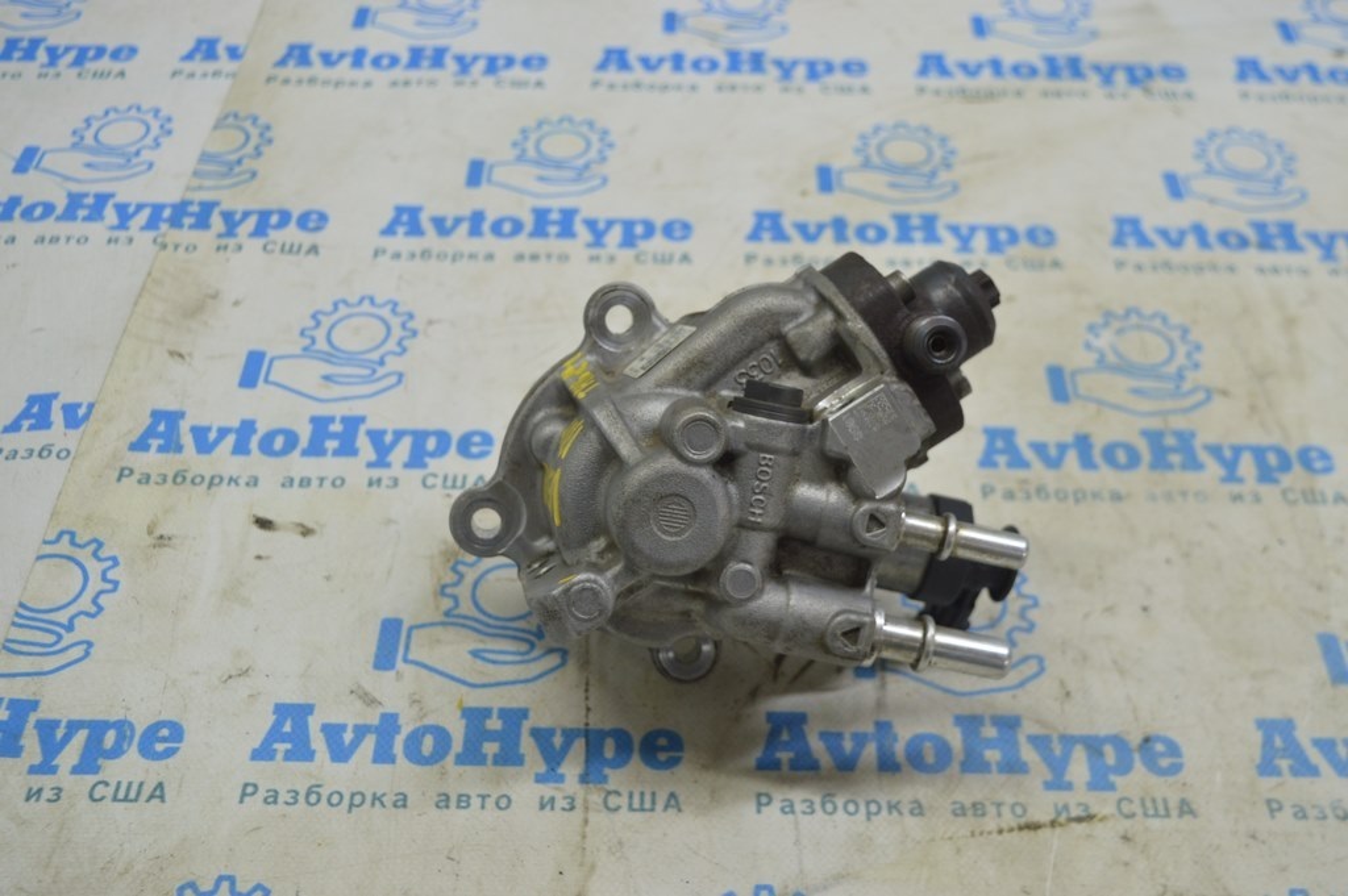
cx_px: 674
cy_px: 448
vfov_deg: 31.8
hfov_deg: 46.4
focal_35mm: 42
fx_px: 1571
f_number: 5.6
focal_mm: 28
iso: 400
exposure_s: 1/40
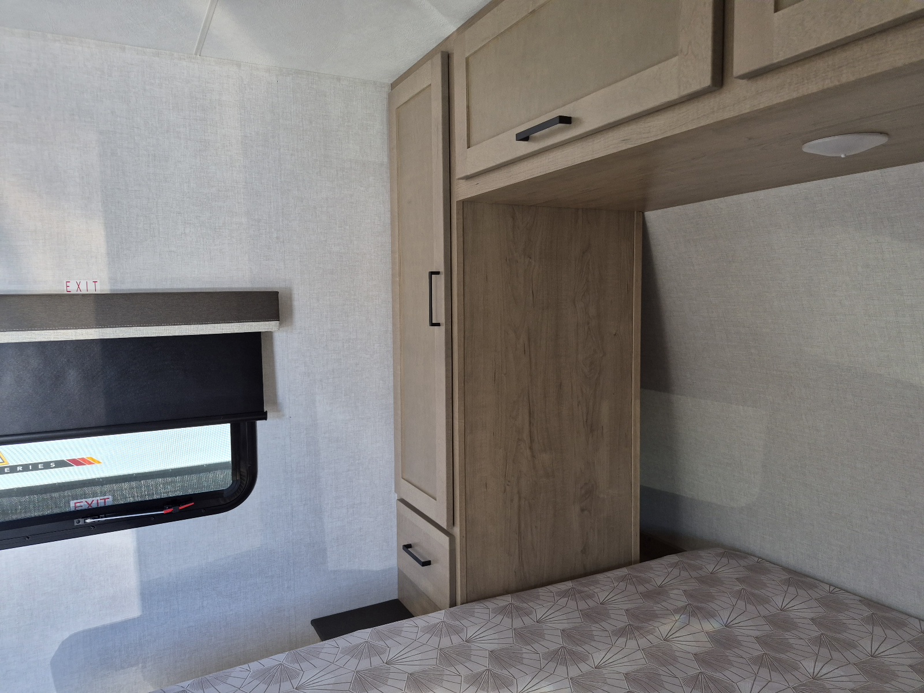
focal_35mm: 23
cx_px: 462
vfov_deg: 58.9
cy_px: 346
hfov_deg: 73.9
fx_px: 614
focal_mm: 5.4
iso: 125
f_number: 1.8
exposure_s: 1/182
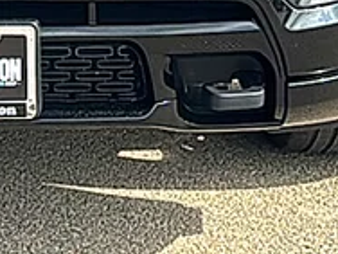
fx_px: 1347
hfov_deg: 14.0
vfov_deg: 10.1
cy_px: -215
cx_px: -45
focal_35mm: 138
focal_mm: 6.86
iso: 80
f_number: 1.78
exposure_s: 1/2817
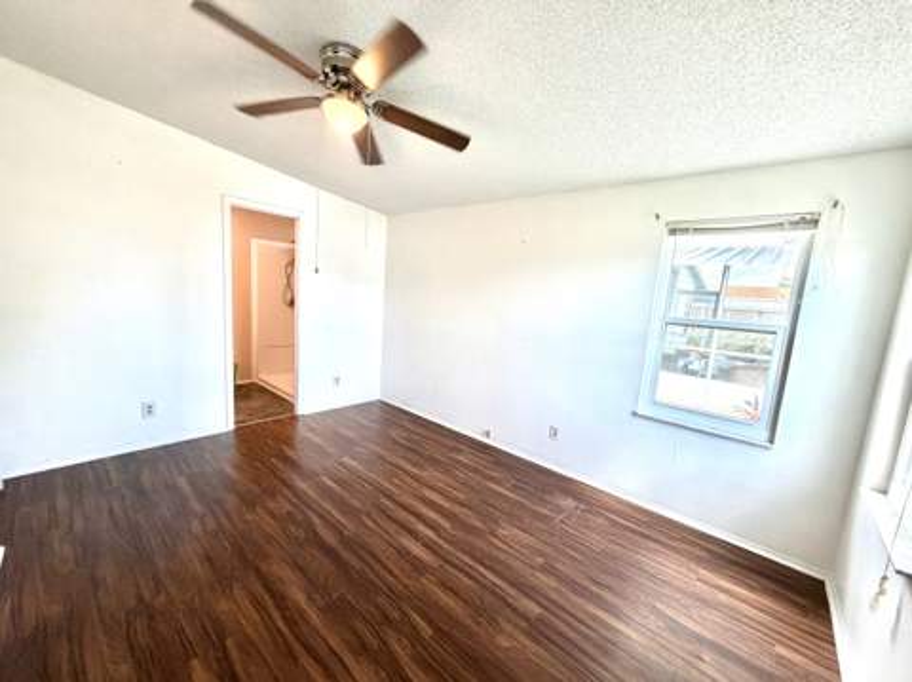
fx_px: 368
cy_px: 341
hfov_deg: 102.1
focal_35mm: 14
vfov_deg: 85.6
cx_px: 456
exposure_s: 1/120
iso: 160
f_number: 2.2
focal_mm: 2.22
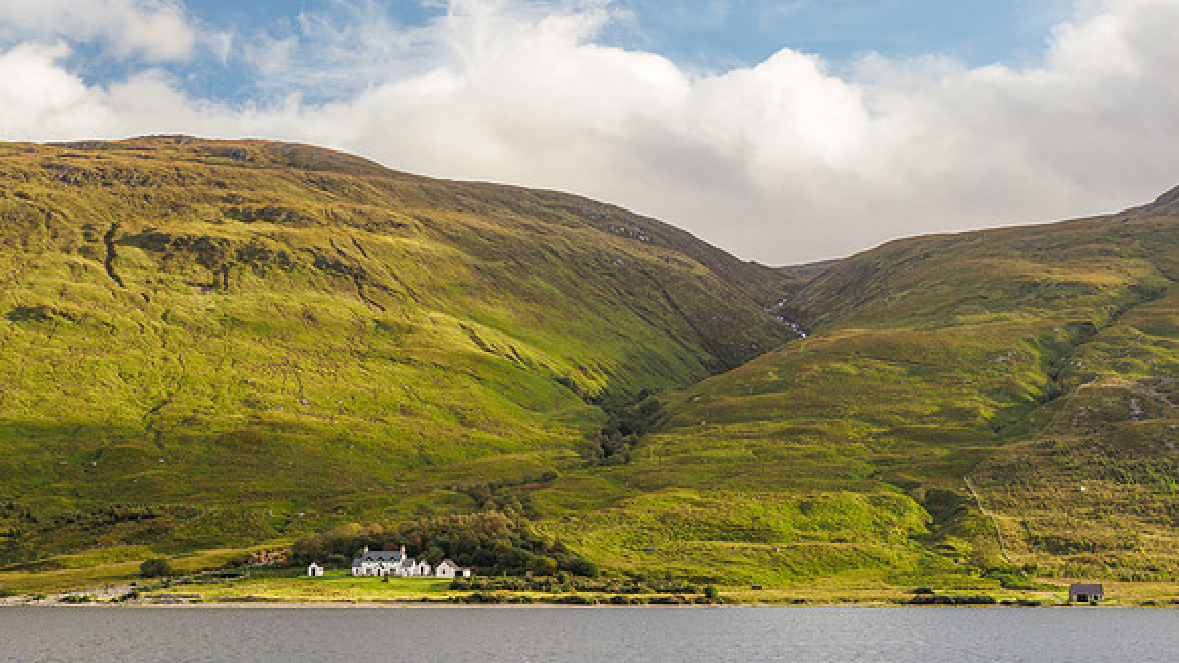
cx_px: 588
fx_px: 1856
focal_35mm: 59
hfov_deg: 35.2
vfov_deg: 20.2
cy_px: 360
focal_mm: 26
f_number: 5.6
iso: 200
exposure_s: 1/160
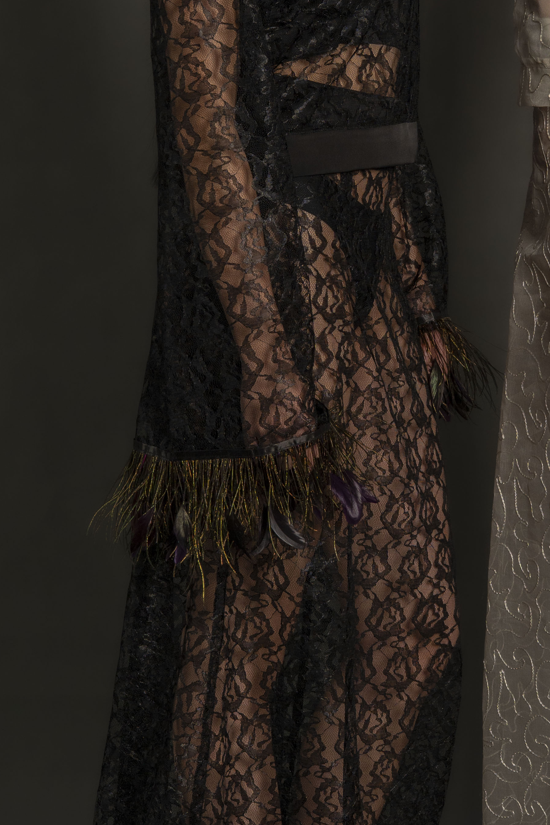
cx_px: 396
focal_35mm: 127
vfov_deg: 16.1
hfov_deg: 10.8
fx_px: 2910
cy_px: 304
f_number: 5.6
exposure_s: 1/200
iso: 320
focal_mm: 49
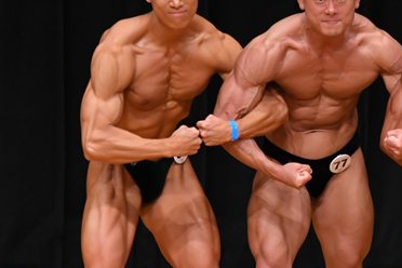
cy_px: 183
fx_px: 7325
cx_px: 410
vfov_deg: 2.1
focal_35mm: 656
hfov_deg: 3.1
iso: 3200
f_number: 5.6
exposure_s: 1/400
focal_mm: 210
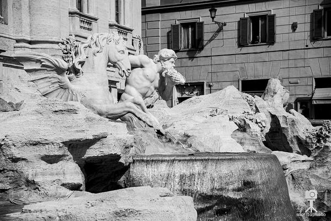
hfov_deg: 20.8
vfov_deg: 14.0
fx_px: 902
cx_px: 166
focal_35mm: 98
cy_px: 110
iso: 100
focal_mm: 98
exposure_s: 1/800
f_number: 5.6
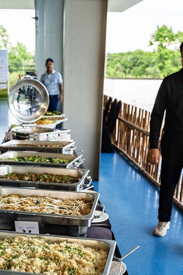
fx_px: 435
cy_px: 236
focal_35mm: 57
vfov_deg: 33.6
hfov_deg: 23.7
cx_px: 59
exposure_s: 1/200
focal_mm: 31
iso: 1800
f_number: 5
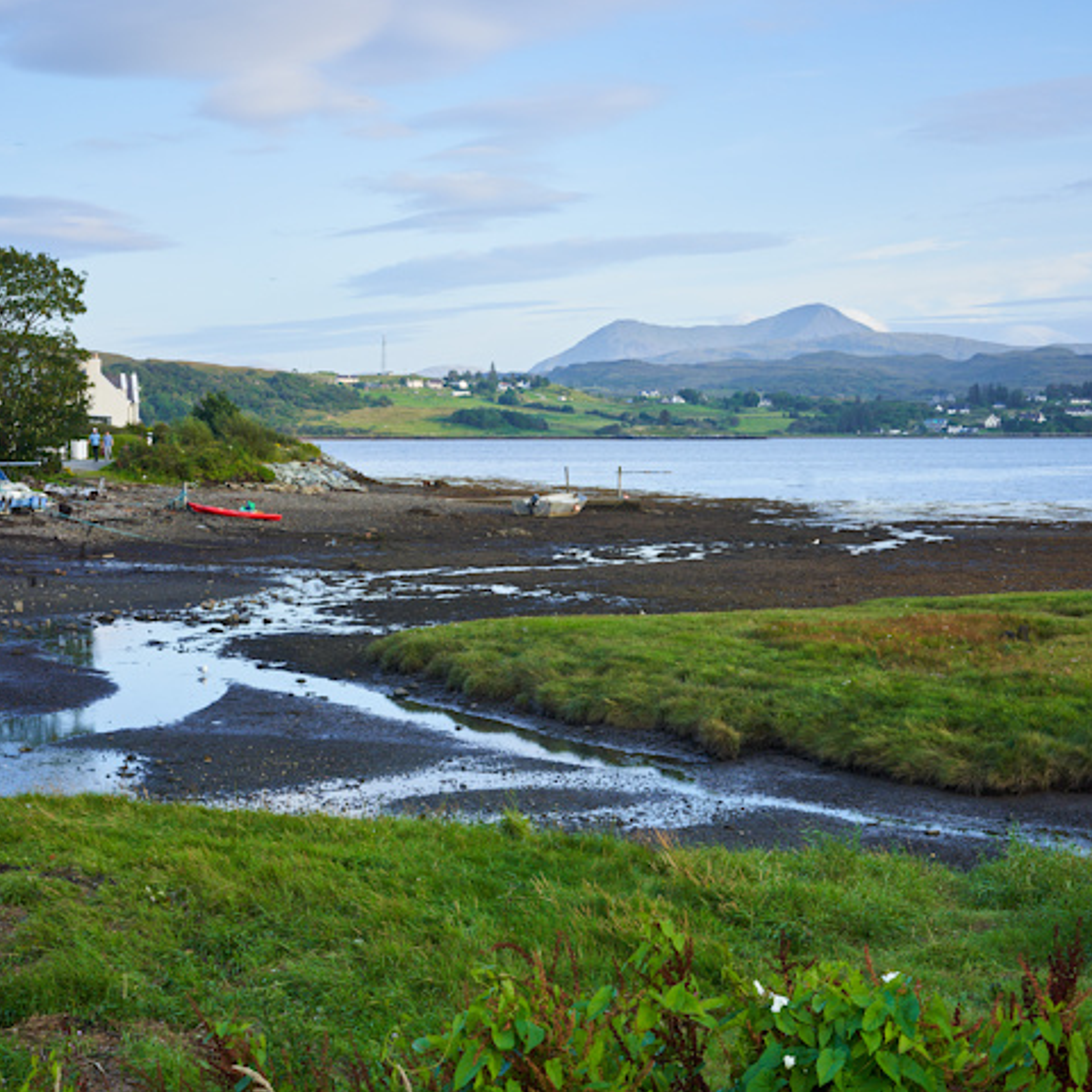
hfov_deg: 27.7
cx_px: 632
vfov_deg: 27.7
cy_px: 654
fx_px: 2213
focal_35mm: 62
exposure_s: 1/13
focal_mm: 35
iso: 200
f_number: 11
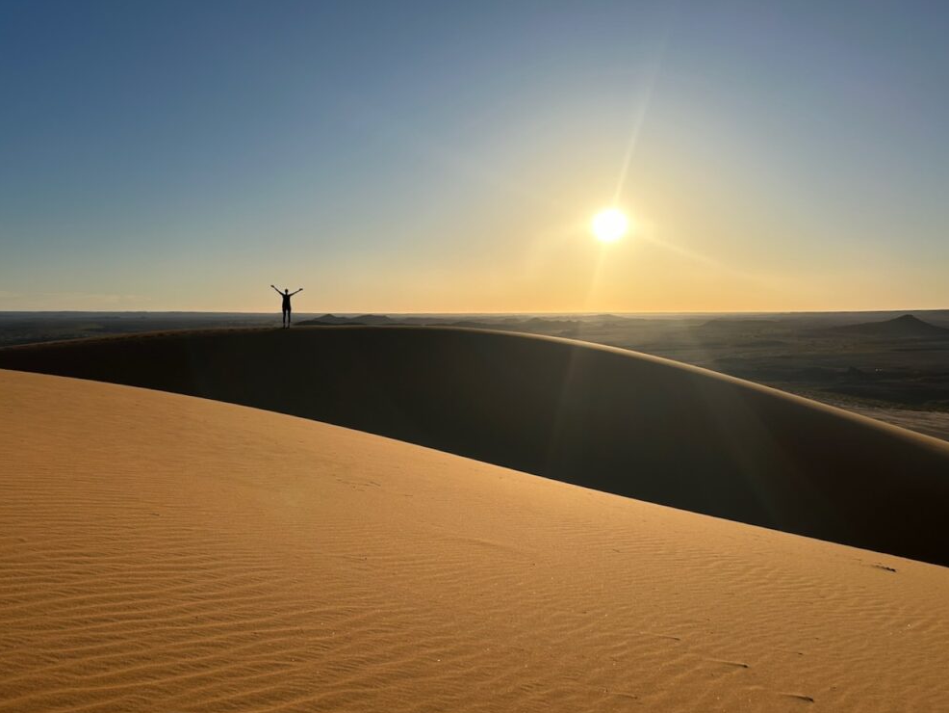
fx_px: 740
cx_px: 459
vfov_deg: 51.4
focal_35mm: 27
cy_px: 353
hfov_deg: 65.3
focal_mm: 5.7
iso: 50
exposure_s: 1/10309
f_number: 1.5
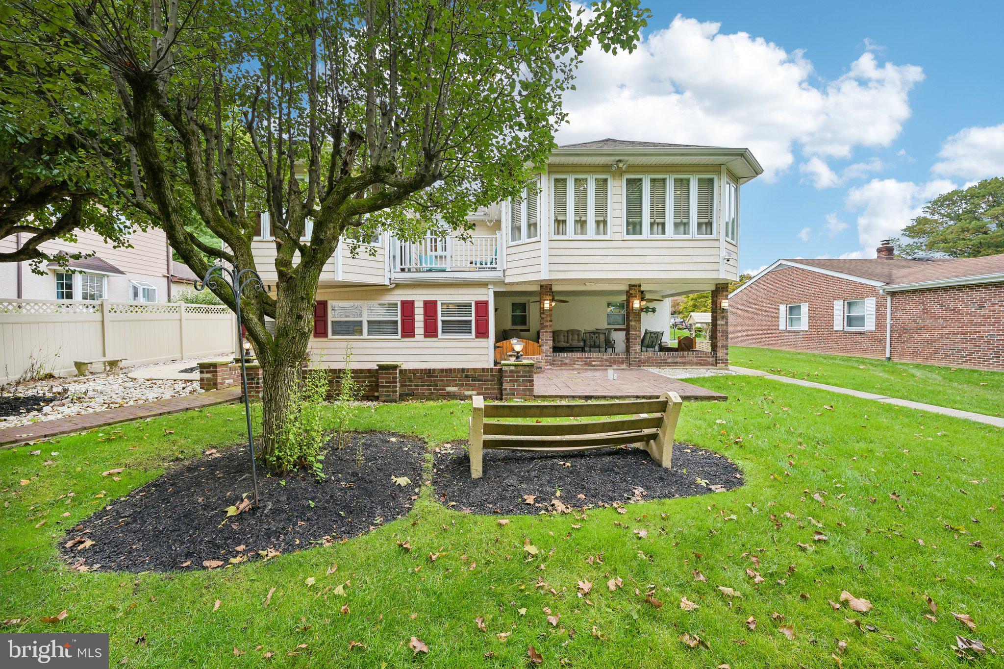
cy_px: 334
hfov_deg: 104.3
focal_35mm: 14
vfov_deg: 81.2
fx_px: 390
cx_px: 502
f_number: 8
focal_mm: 14
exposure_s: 1/40
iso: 100
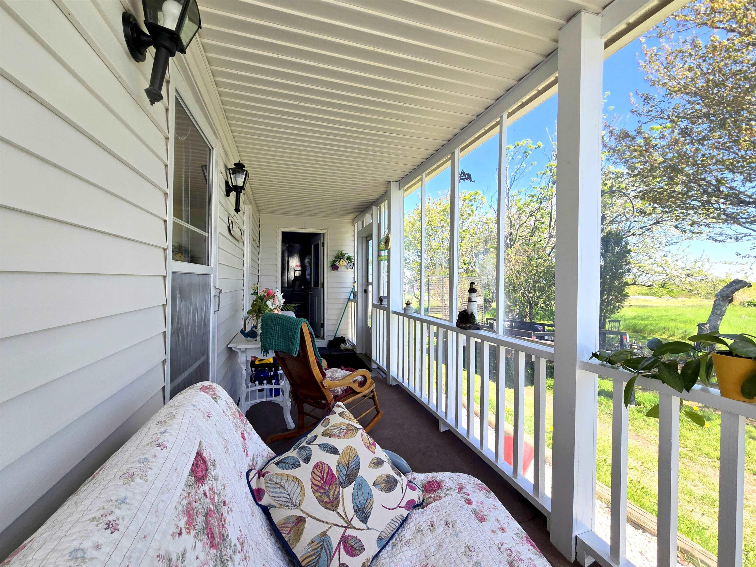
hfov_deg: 106.2
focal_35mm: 13
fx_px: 284
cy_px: 284
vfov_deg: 89.9
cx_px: 378
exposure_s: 1/577
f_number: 2.2
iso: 50
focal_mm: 2.2
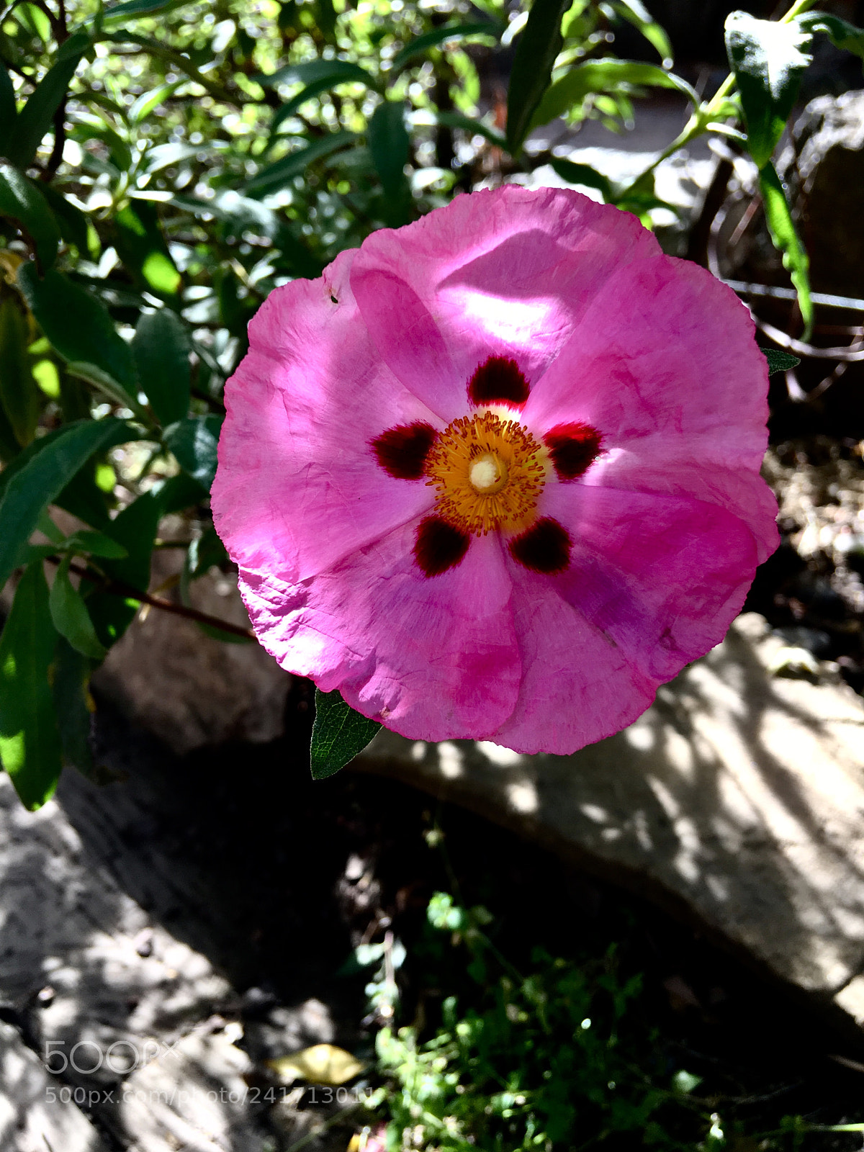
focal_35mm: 29
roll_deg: -1.1
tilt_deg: -28.3
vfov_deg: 61.7
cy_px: 576
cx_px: 432
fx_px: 965
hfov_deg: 48.2
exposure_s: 1/106
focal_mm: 4.15
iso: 25
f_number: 2.2
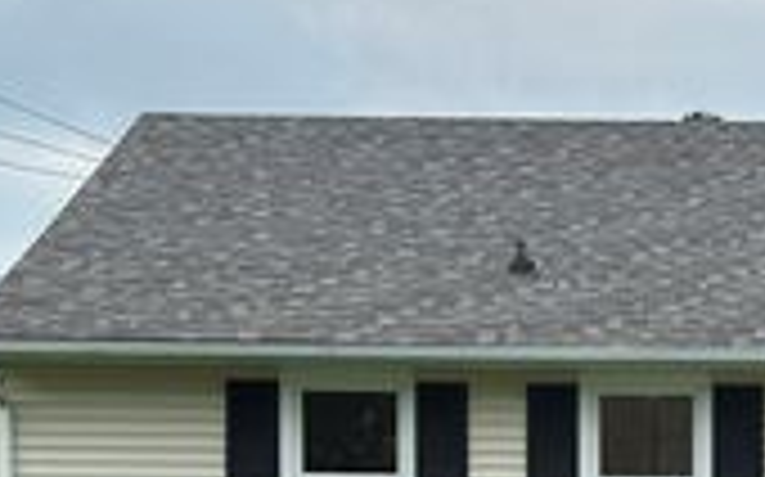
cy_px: 668
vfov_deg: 11.3
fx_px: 2334
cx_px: 860
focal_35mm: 112
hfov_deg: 17.9
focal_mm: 6.76
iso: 100
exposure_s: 1/2336
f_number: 1.78
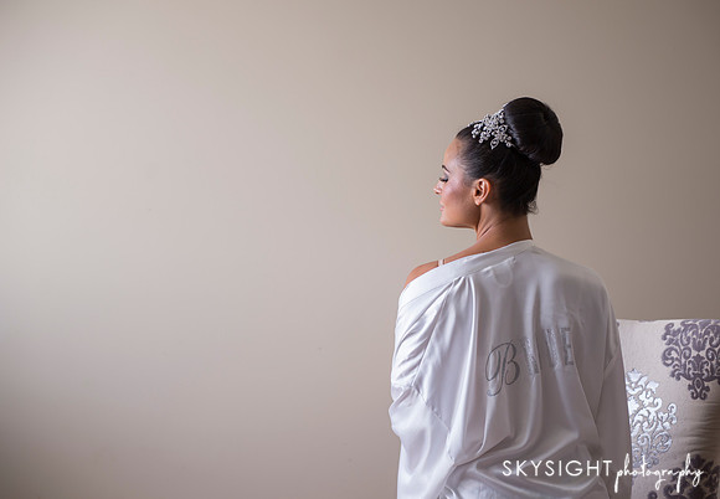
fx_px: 1572
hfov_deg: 25.8
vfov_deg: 18.0
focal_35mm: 78
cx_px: 404
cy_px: 269
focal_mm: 70
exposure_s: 1/60
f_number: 2.8
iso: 320
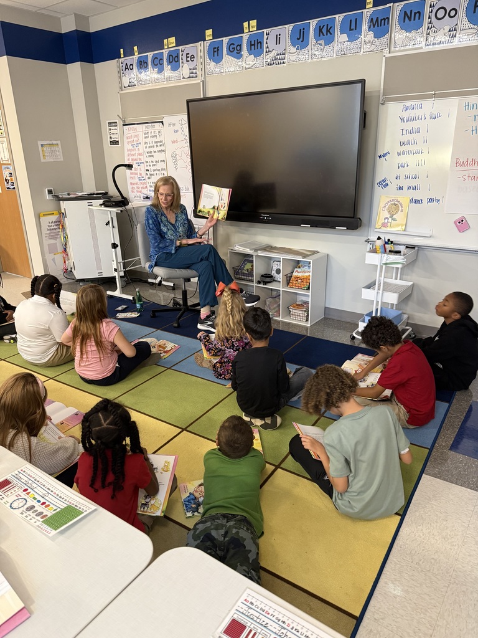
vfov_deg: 71.6
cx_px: 239
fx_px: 442
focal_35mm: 24
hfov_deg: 56.8
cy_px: 319
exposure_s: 1/60
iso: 400
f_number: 1.78
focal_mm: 6.76
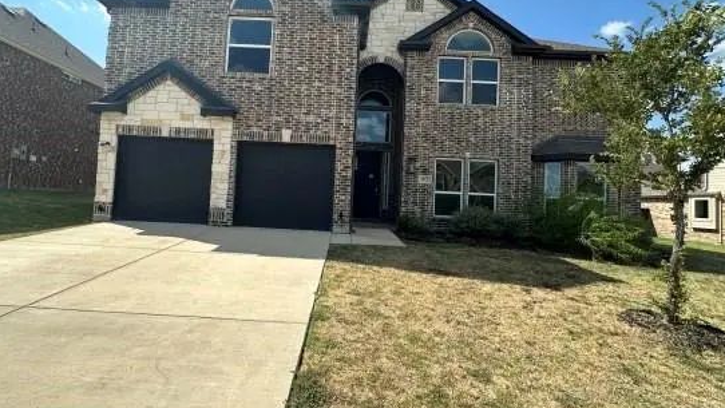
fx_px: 346
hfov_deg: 92.5
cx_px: 340
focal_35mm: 18
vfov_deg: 60.9
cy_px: 185
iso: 40
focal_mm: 2.22
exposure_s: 1/1125
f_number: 2.2
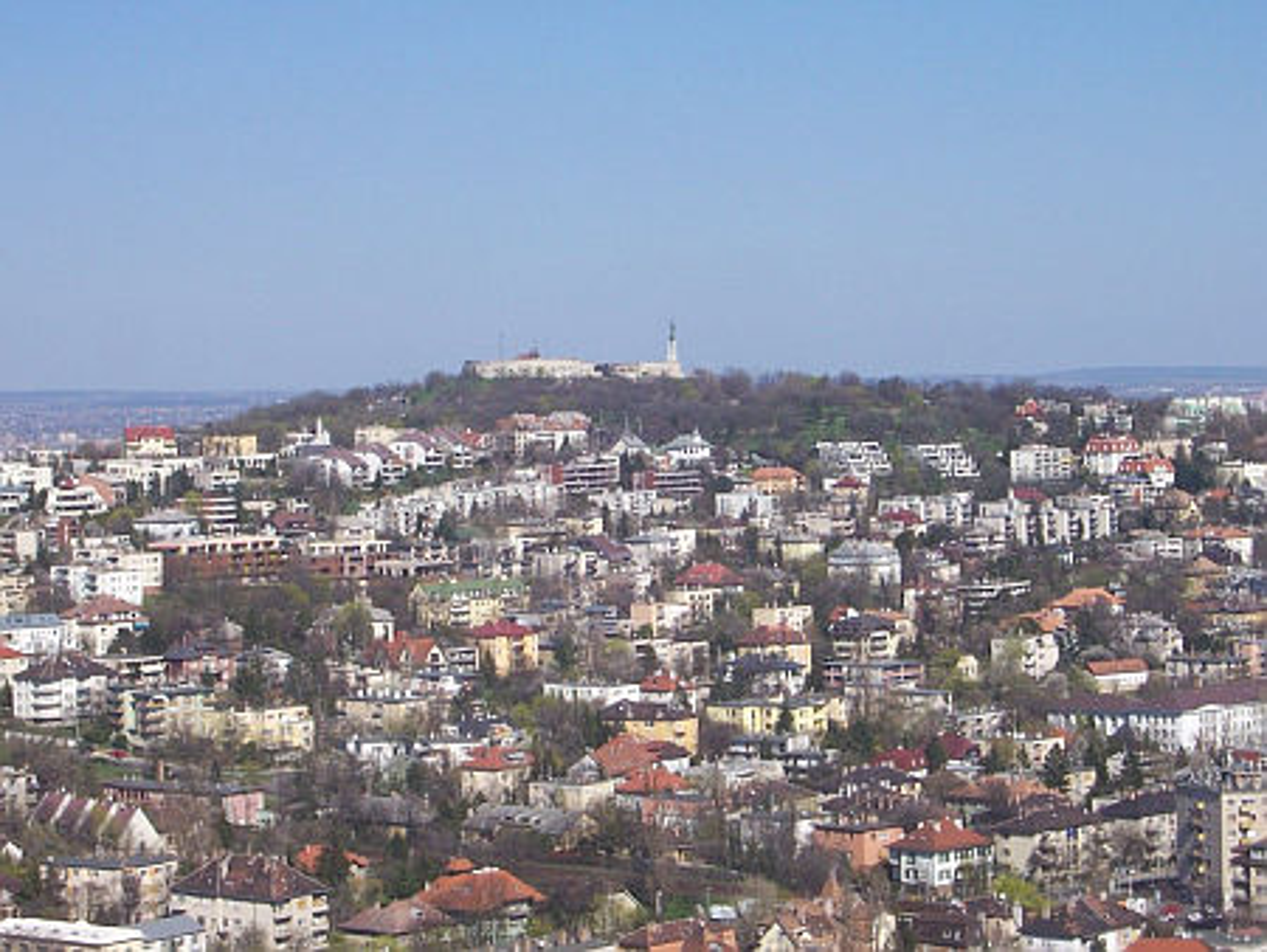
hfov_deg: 19.3
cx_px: 634
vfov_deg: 14.5
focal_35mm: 102
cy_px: 476
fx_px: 3735
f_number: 9.5
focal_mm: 16.8
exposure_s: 1/250
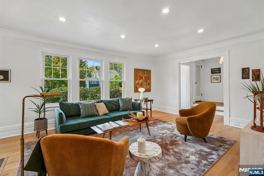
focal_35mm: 16
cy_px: 88
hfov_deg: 96.8
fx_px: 117
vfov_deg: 73.7
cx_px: 132
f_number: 8
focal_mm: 16
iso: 400
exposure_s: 1/25
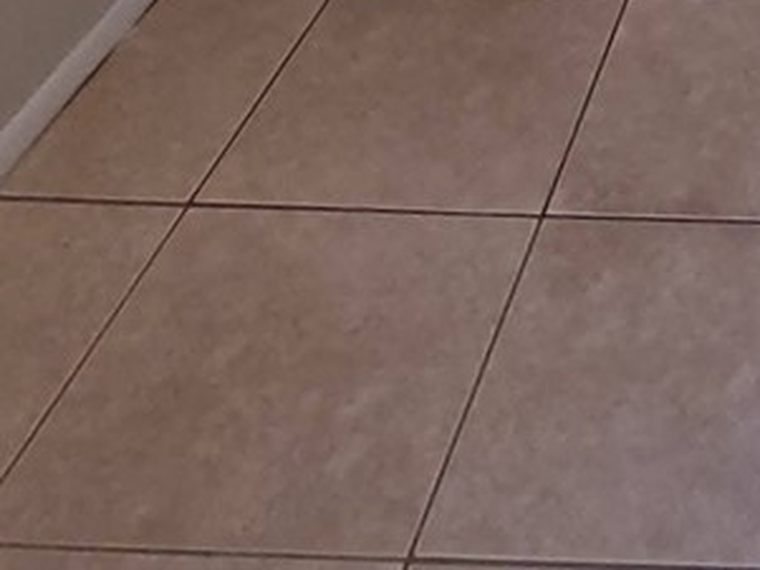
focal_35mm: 69
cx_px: 990
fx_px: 1516
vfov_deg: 13.4
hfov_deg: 24.5
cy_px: -898
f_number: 2.2
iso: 160
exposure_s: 1/60
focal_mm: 2.2
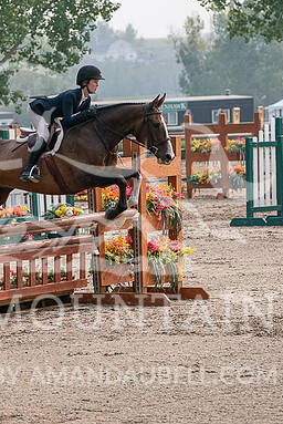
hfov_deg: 5.9
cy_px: 212
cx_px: 36
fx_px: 2742
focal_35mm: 233
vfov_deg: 8.8
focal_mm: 154
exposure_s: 1/1000
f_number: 5.6
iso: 500
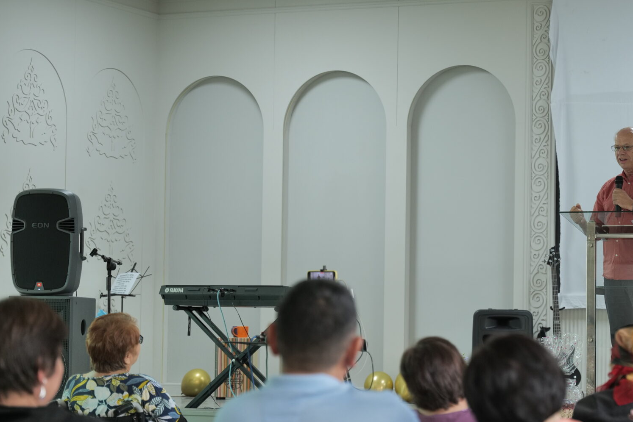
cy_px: 304
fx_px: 2110
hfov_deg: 16.9
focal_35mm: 120
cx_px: 505
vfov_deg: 11.4
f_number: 2.8
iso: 800
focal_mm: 70
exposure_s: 1/160
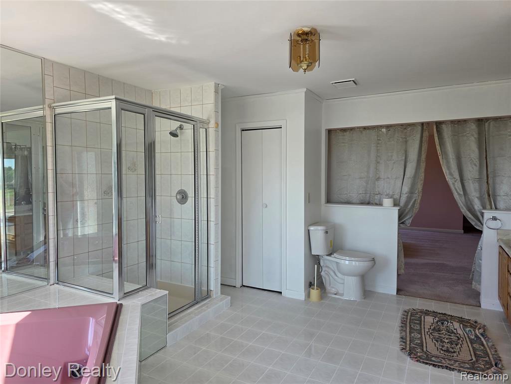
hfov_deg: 73.9
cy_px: 192
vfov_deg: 58.9
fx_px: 340
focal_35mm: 23
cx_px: 256
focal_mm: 6.3
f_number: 1.7
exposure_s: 1/180
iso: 80
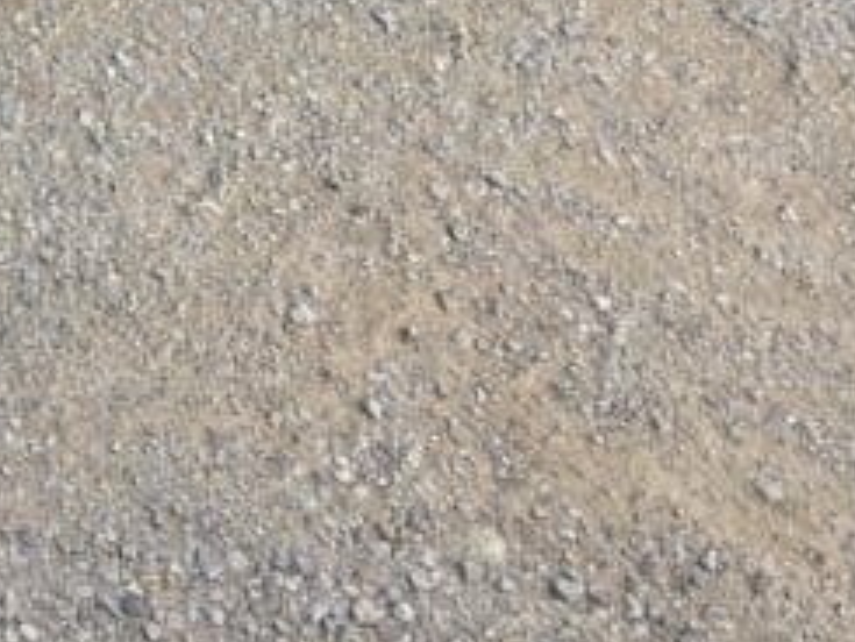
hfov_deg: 21.5
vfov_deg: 17.5
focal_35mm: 75
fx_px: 1853
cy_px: -342
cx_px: -447
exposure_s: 1/2277
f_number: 1.7
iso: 80
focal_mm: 6.3
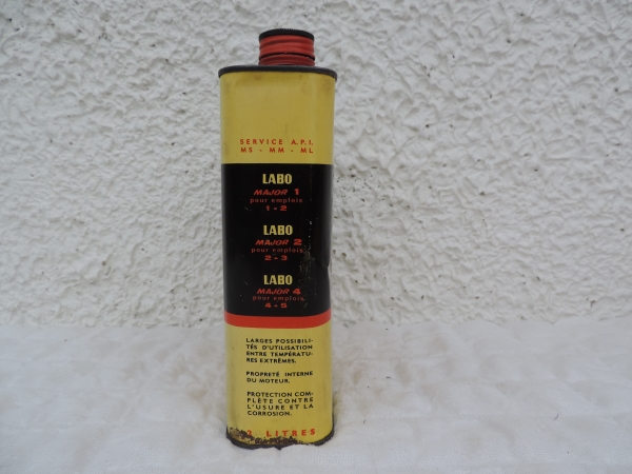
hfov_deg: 71.6
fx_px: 438
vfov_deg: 56.8
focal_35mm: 24
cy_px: 237
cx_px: 316
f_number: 3
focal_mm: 4.3
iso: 80
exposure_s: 1/320
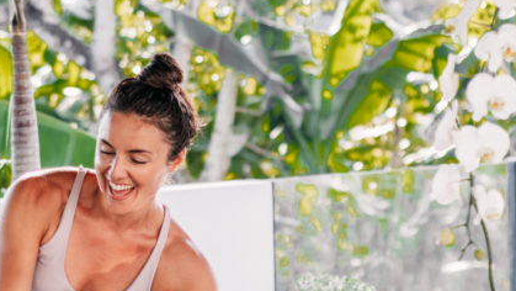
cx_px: 163
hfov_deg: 11.2
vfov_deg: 6.3
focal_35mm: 192
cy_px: 218
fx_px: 2628
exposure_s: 1/800
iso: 400
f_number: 2.8
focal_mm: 50
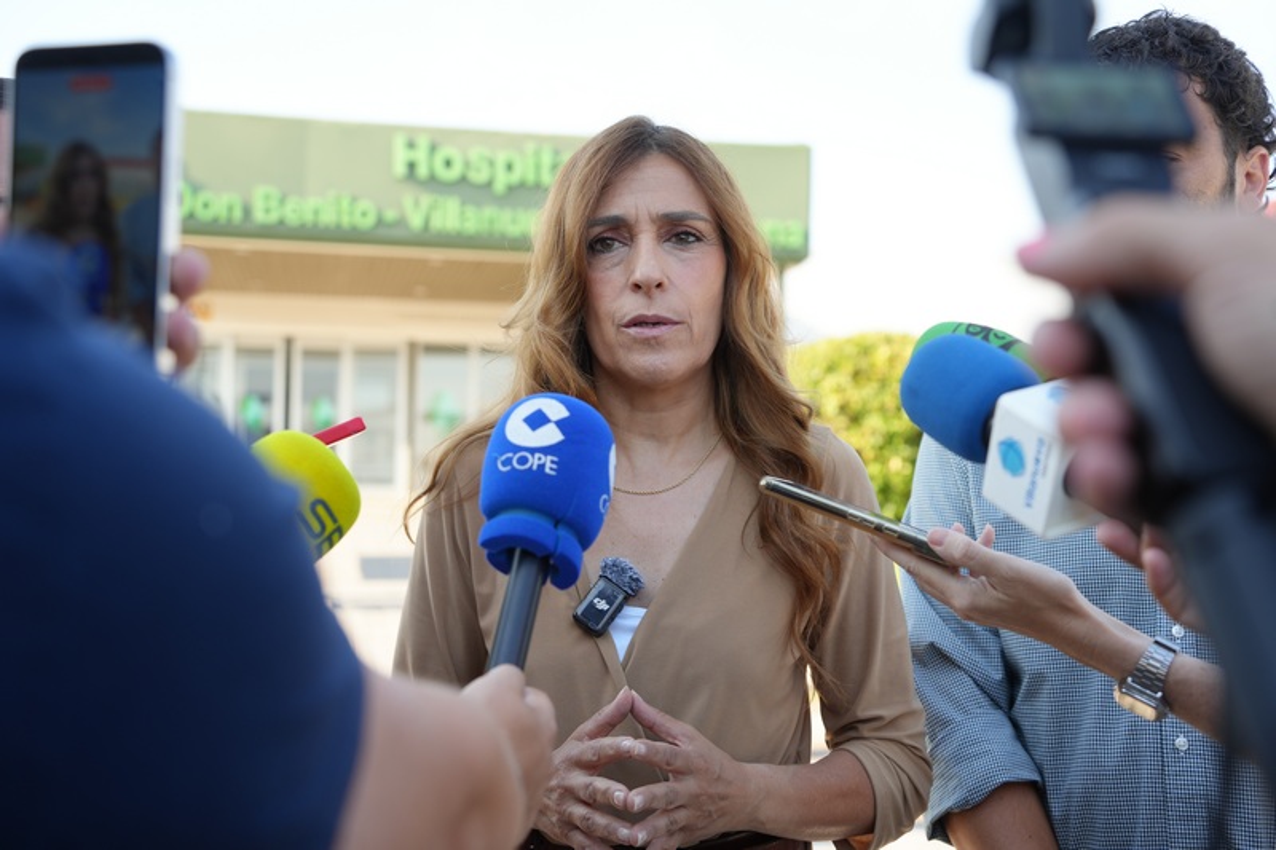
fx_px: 1488
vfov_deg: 31.9
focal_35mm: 42
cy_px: 425
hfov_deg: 46.4
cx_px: 638
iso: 100
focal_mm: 42
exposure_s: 1/160
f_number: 4
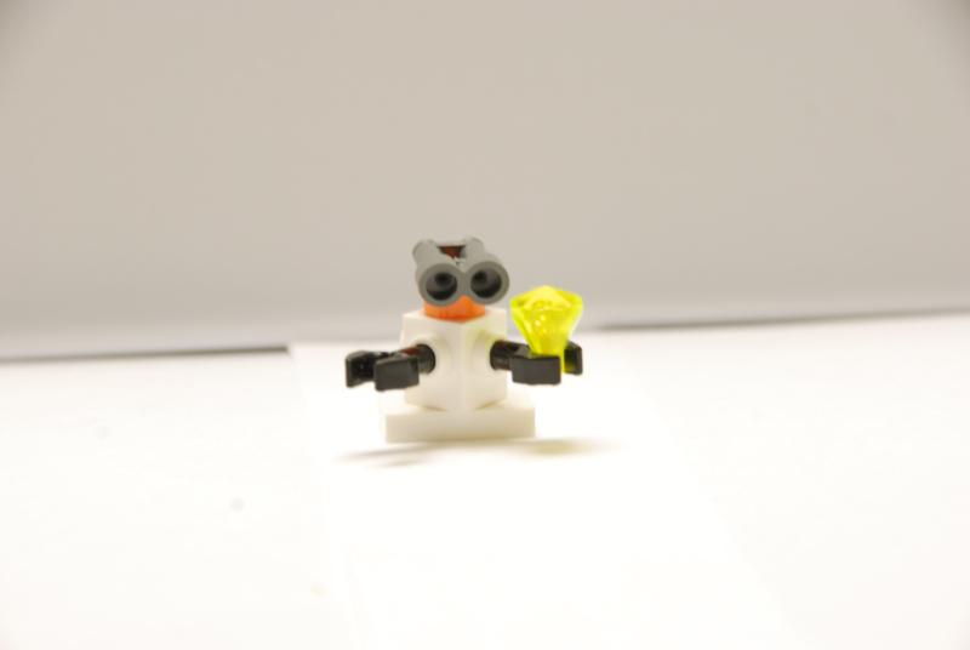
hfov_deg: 6.9
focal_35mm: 300
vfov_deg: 4.6
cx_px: 485
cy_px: 325
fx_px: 8095
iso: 100
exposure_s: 1/1.3
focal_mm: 200
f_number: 10
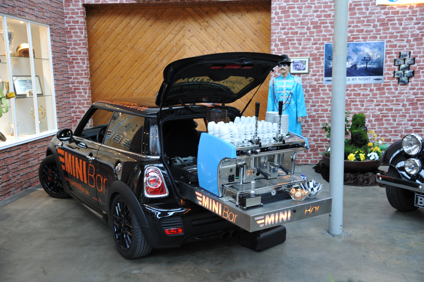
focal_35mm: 38
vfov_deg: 35.0
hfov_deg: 50.7
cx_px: 212
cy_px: 141
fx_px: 447
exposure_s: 1/20
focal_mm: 38
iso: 500
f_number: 4
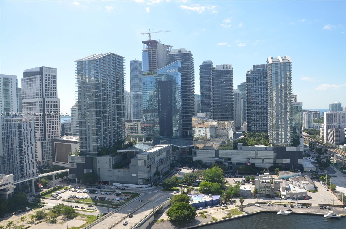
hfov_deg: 67.5
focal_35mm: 27
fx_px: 259
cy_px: 114
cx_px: 173
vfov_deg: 47.7
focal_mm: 18
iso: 125
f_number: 8
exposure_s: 1/250
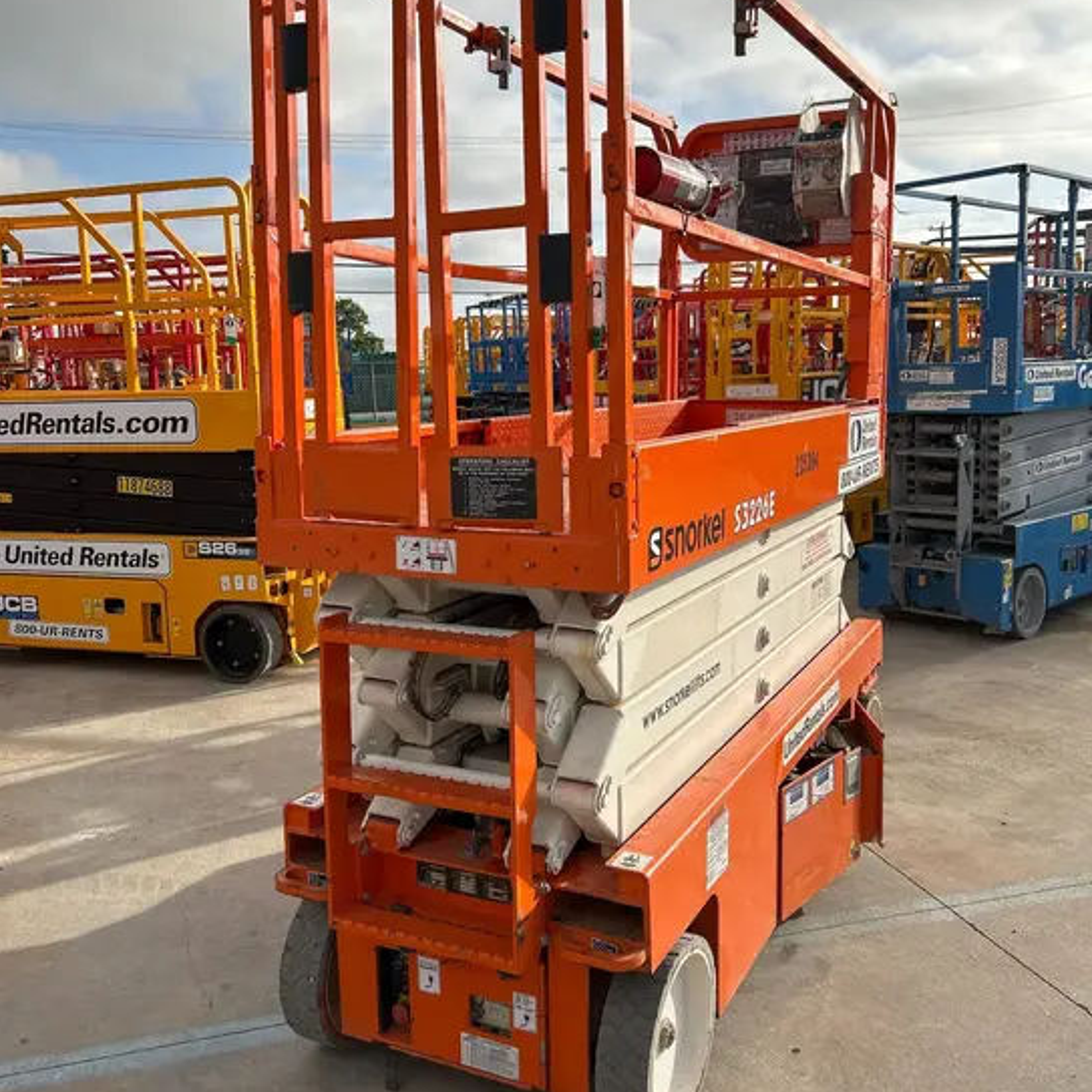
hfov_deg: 52.5
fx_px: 1106
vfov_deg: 52.5
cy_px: 516
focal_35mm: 31
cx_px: 551
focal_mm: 5.7
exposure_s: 1/4274
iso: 50
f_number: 1.5
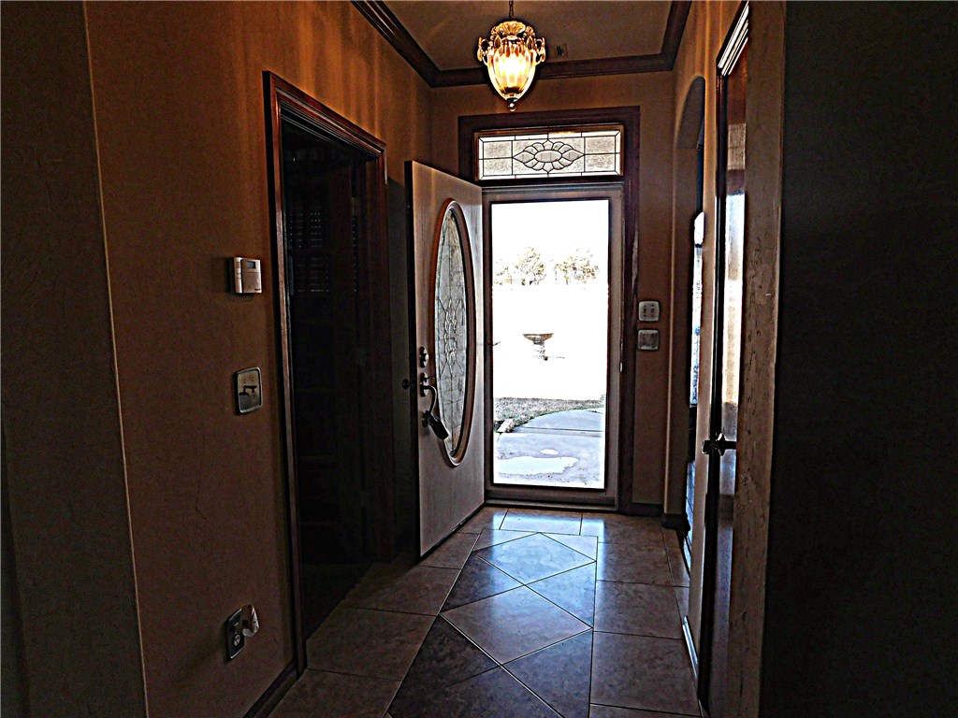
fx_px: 637
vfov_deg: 58.9
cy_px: 359
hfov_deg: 73.9
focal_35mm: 23
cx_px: 479
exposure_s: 1/160
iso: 125
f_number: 3
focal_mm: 4
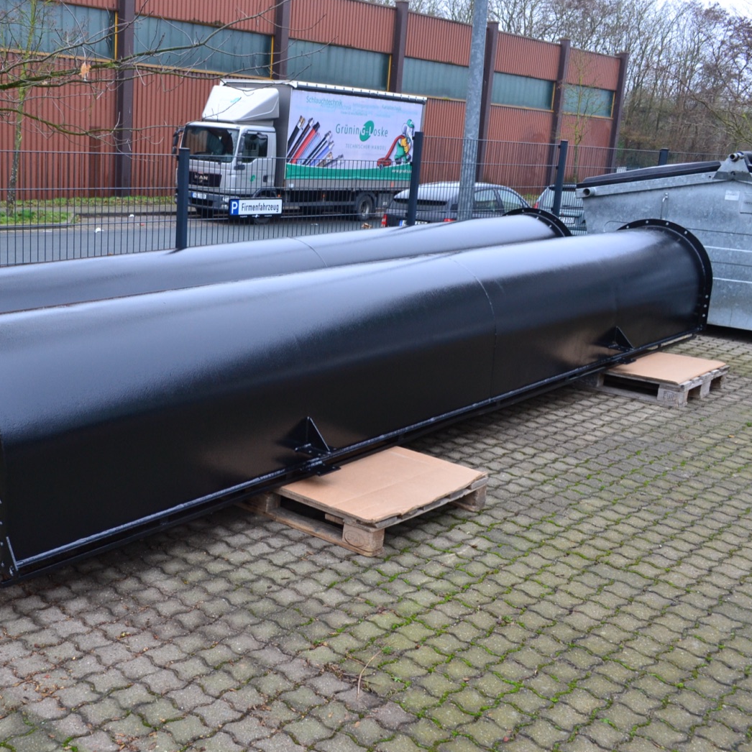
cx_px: 219
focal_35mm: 39
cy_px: 380
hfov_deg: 41.9
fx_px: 959
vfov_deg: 42.8
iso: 560
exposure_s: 1/60
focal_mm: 20
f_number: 8
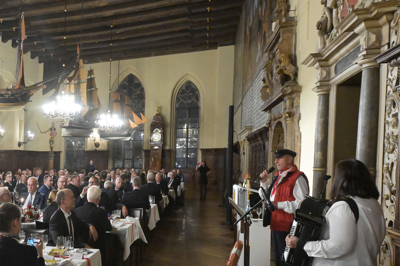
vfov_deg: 43.2
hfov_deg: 58.8
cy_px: 230
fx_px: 311
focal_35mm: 28
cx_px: 64
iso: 8000
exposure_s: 1/60
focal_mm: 16
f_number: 5.6
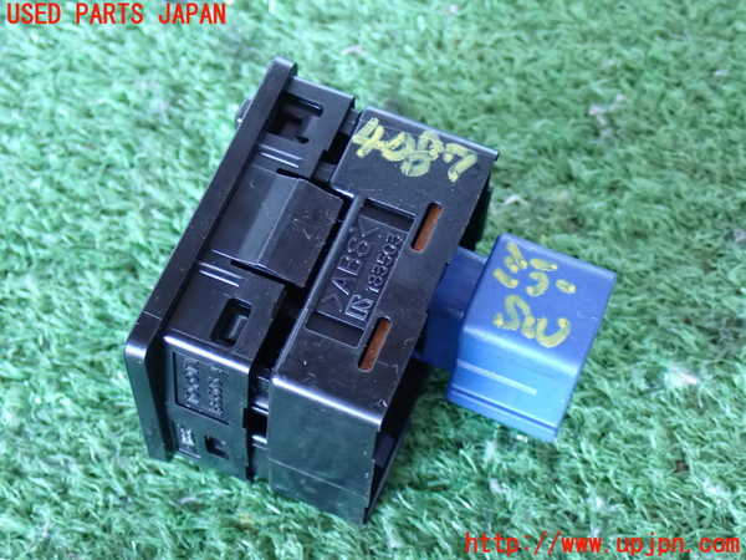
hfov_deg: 27.4
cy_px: 280
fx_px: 1530
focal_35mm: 71
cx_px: 373
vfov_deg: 20.7
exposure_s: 1/15
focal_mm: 12.73
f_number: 3.9
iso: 1250
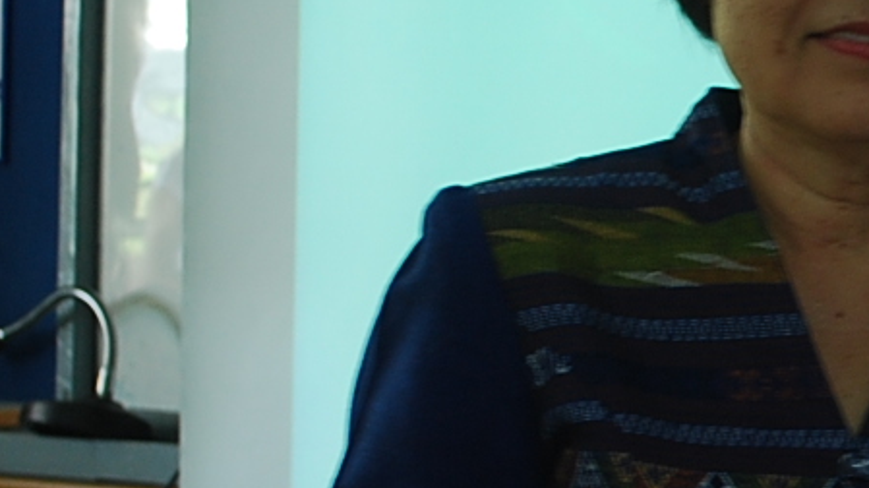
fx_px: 4376
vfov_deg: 6.4
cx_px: 1243
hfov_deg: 11.0
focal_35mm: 190
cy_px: 351
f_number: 4.5
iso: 200
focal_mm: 28
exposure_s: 1/10
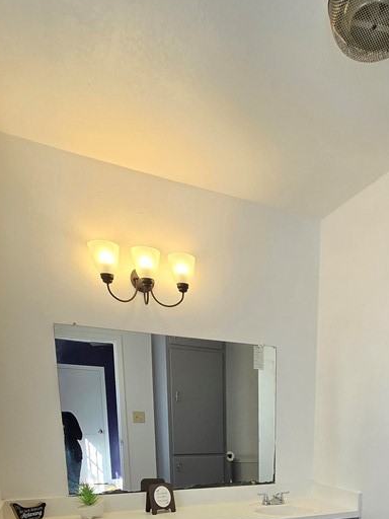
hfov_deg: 50.6
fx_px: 390
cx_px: 298
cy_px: 507
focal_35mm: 26
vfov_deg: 54.2
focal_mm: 2.2
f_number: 2.2
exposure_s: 1/120
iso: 80
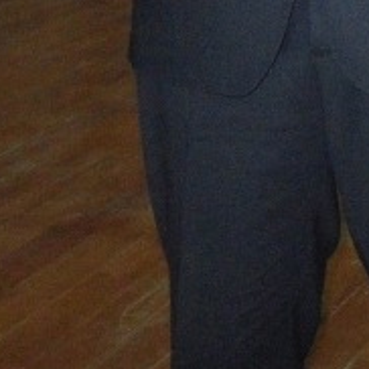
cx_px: 568
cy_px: -377
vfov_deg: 9.6
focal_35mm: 170
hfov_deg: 9.9
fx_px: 2050
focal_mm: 6.3
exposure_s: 1/45
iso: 400
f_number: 3.5
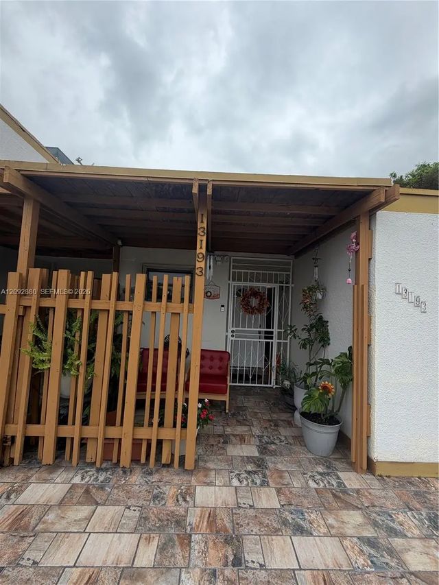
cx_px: 220
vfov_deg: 102.1
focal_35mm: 14
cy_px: 292
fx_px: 237
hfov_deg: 85.7
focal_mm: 2.22
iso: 32
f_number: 2.2
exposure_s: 1/770
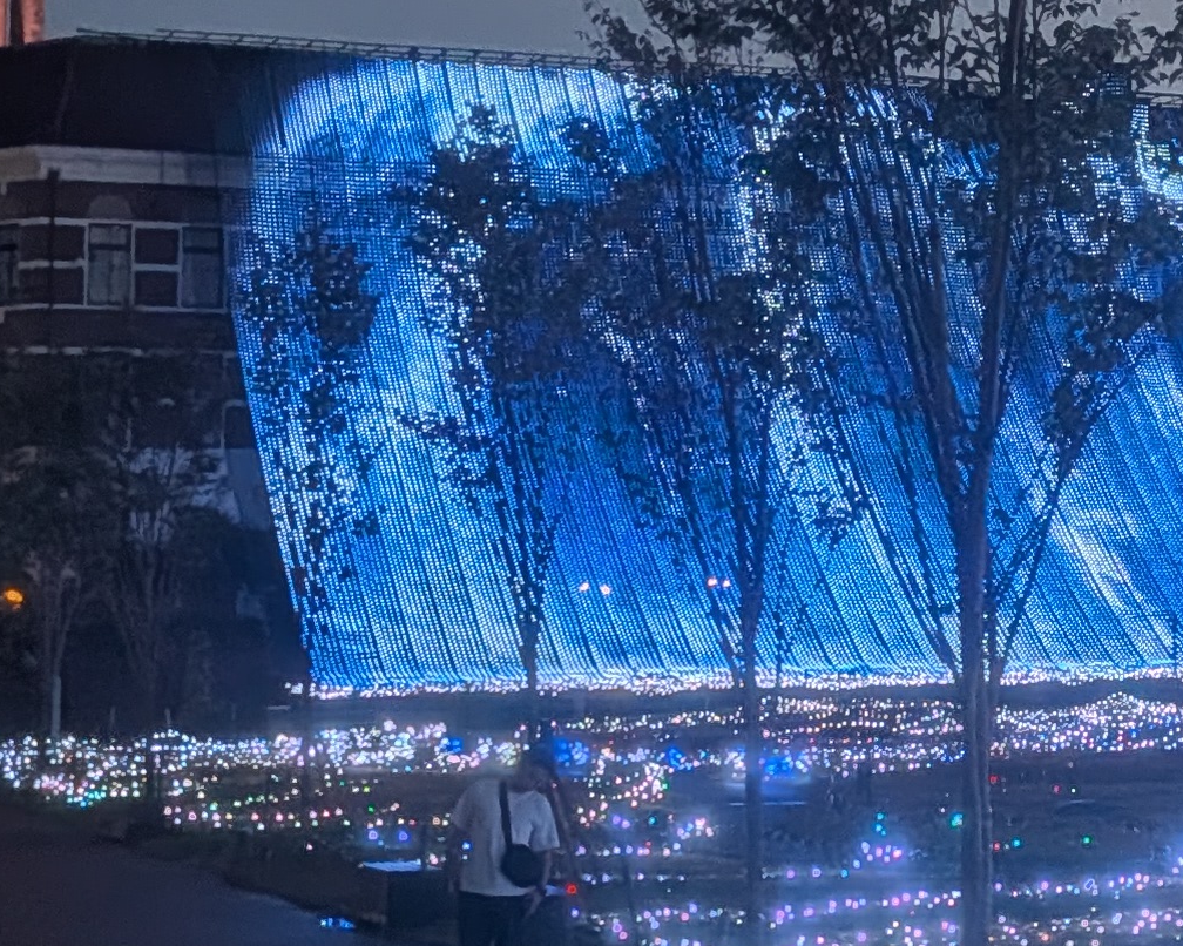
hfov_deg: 20.1
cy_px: 242
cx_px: 1090
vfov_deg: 16.5
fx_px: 3256
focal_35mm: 93
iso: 59
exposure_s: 1/50
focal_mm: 4.53
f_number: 1.7
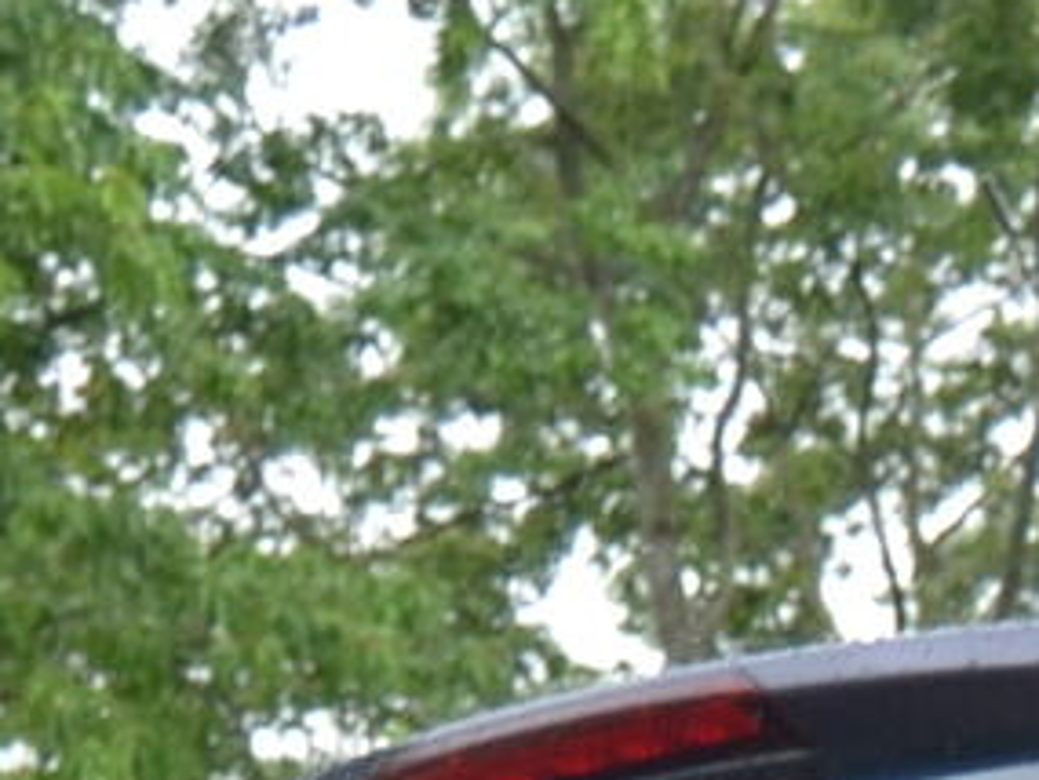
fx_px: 6426
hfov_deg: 8.7
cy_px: 2176
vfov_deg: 6.5
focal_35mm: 214
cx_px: 2129
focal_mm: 22
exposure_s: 1/60
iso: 400
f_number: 4
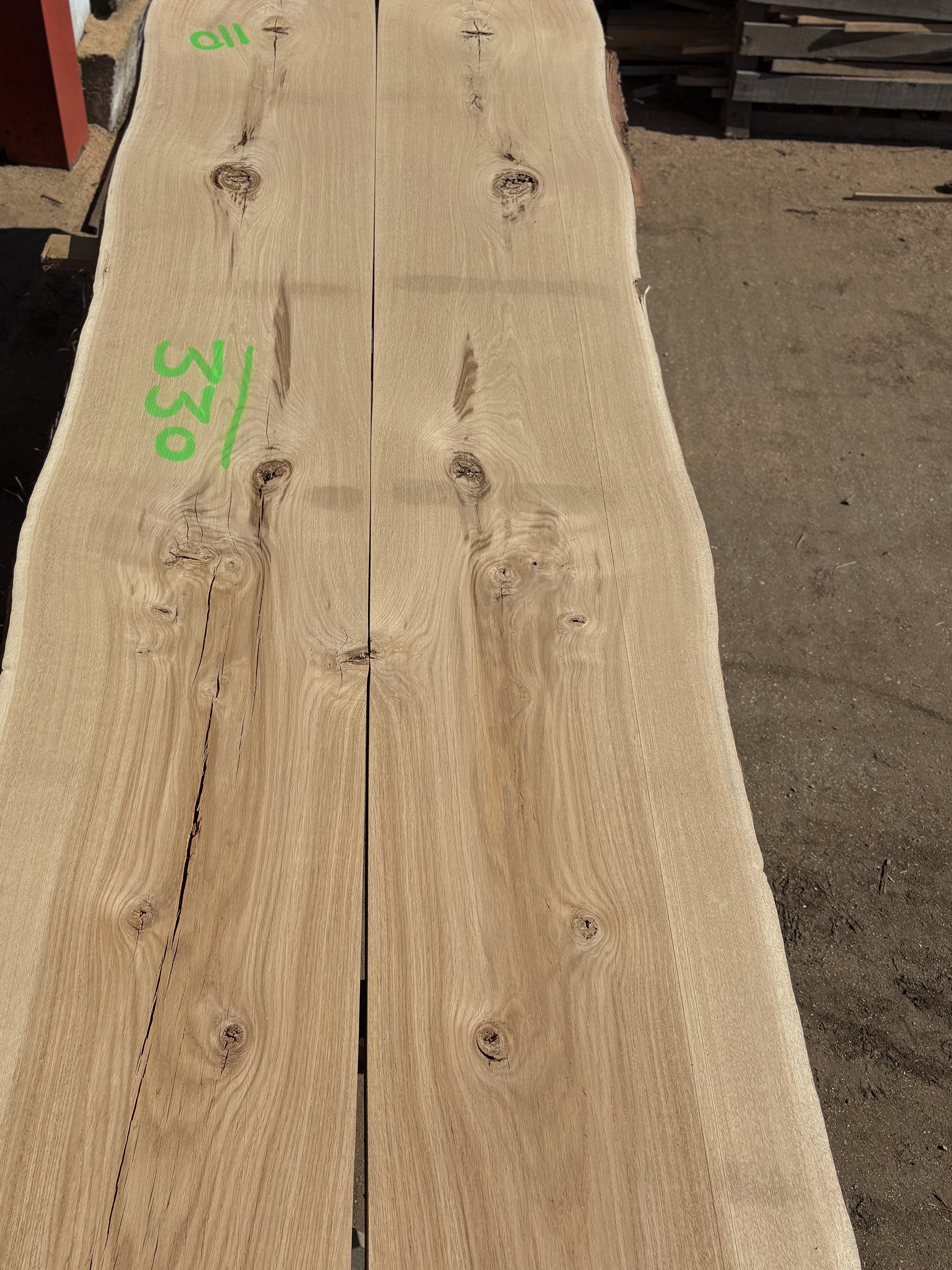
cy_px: 749
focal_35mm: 34
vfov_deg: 53.7
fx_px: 1247
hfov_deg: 41.4
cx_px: 346
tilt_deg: -53.5
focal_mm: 5.96
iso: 50
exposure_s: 1/11905
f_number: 1.6
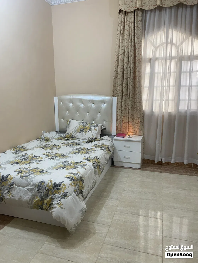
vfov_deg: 67.3
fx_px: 198
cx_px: 99
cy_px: 132
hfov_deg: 53.1
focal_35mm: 26
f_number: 1.8
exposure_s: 1/50
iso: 250
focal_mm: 4.25
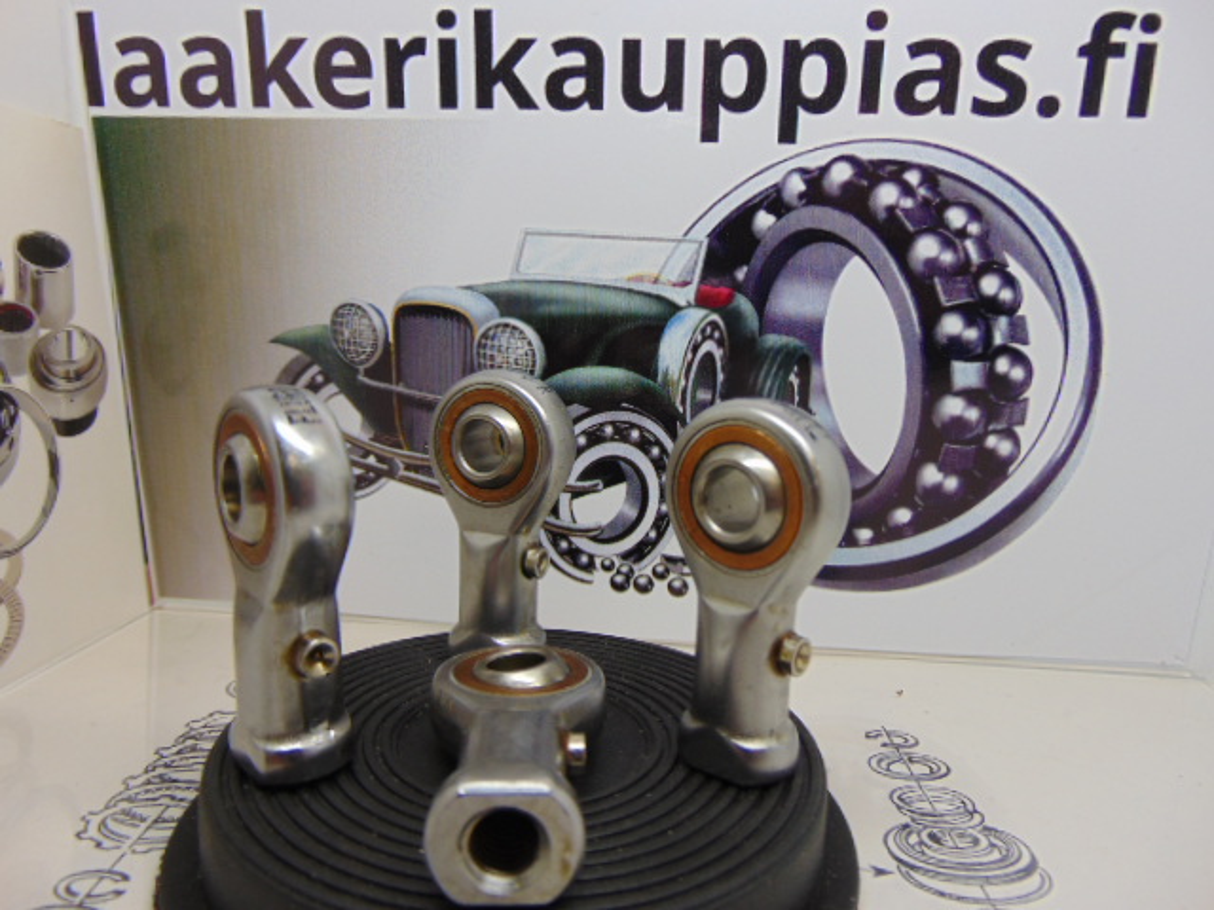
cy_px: 455
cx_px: 607
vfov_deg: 54.9
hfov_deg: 69.4
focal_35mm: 25
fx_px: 877
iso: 80
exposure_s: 1/50
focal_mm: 4.5
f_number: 3
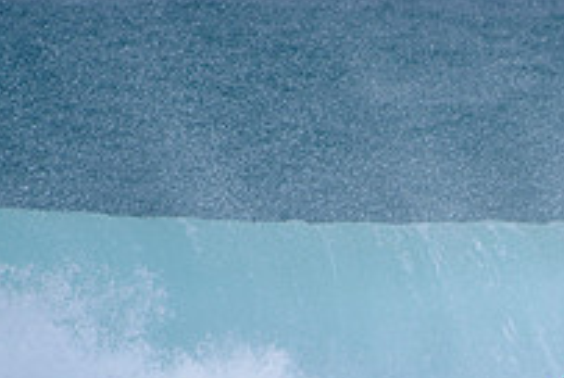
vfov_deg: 1.0
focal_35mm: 1451
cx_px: 592
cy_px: 446
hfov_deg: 1.4
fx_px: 22765
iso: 125
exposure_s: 1/800
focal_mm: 500
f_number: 5.6
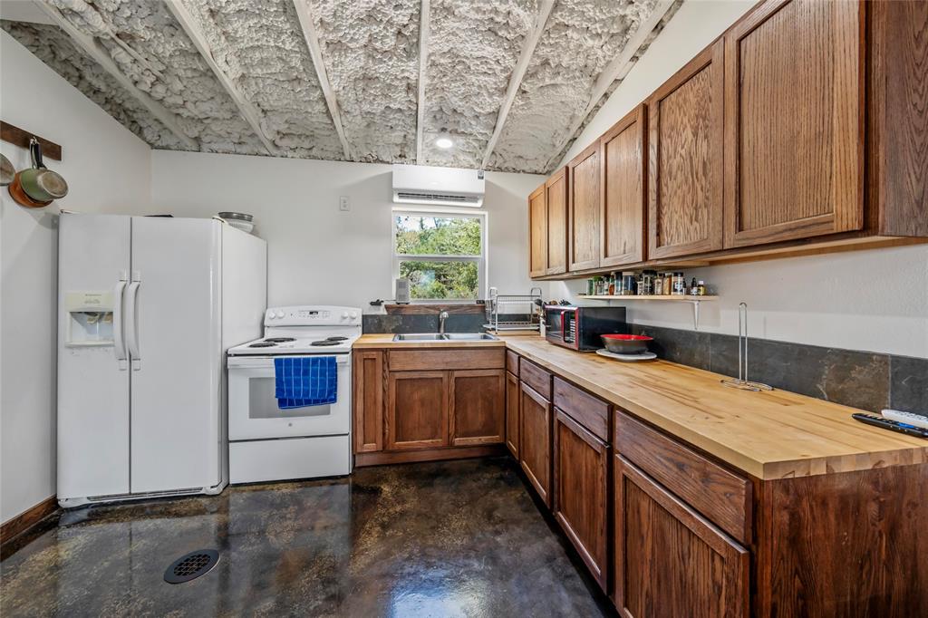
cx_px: 464
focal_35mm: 13
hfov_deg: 108.3
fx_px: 335
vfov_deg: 85.4
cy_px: 309
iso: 800
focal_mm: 13
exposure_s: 1/15
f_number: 8
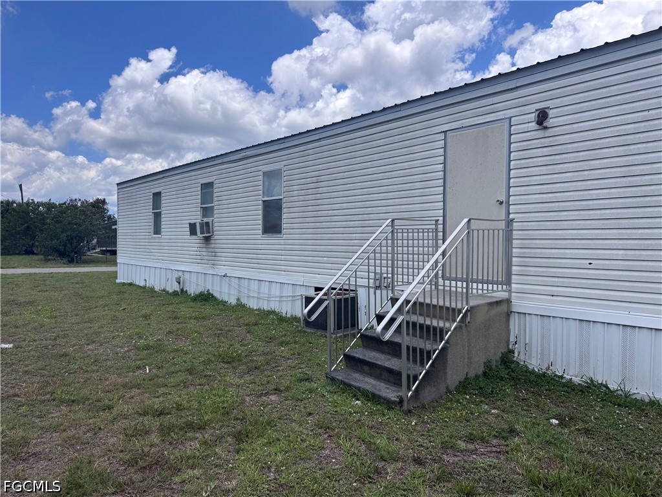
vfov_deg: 56.8
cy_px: 248
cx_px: 331
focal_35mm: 24
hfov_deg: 71.6
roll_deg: -0.7
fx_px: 459
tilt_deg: +0.1
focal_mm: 6.76
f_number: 1.78
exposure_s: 1/5348
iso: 80
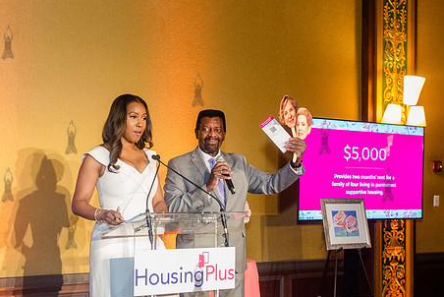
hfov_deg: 35.6
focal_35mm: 56
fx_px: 691
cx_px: 198
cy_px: 196
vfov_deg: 24.1
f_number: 3.2
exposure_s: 1/200
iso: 6400
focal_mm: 35
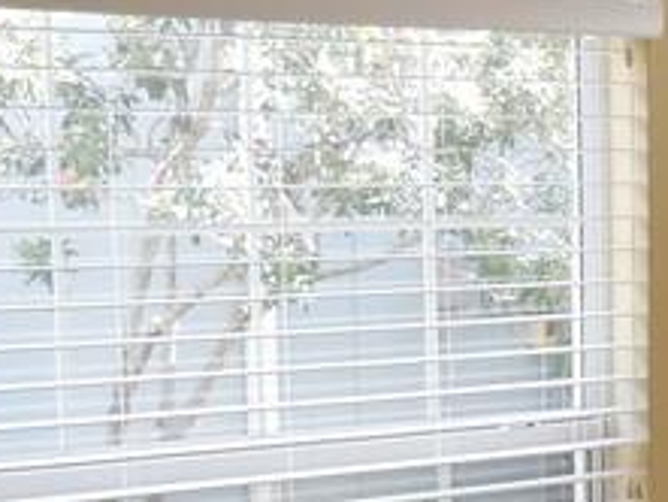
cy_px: 572
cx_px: 828
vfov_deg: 12.5
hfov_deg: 16.2
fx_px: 2240
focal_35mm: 116
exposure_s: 1/100
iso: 125
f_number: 3.1
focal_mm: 4.5
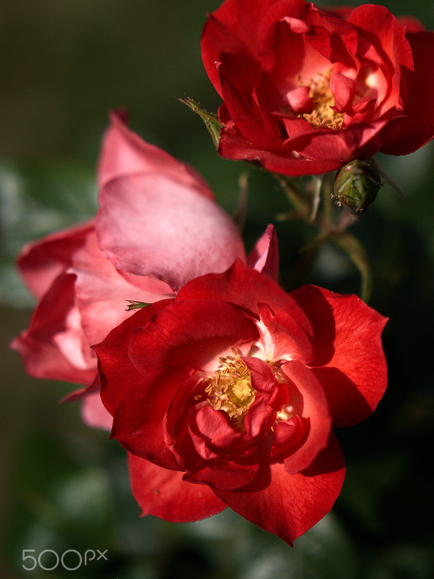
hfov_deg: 13.6
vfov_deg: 18.0
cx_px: 269
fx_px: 1823
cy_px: 253
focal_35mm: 109
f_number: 1.2
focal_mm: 43
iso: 125
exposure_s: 1/3200
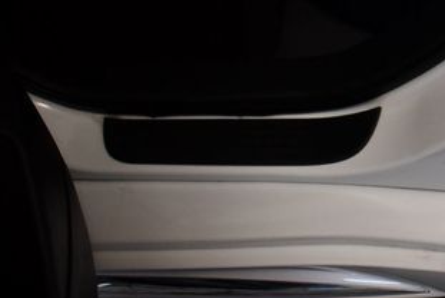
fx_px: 916
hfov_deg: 25.9
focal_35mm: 74
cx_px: 446
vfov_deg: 18.4
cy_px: 76
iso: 450
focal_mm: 18
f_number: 3.5
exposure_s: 1/250
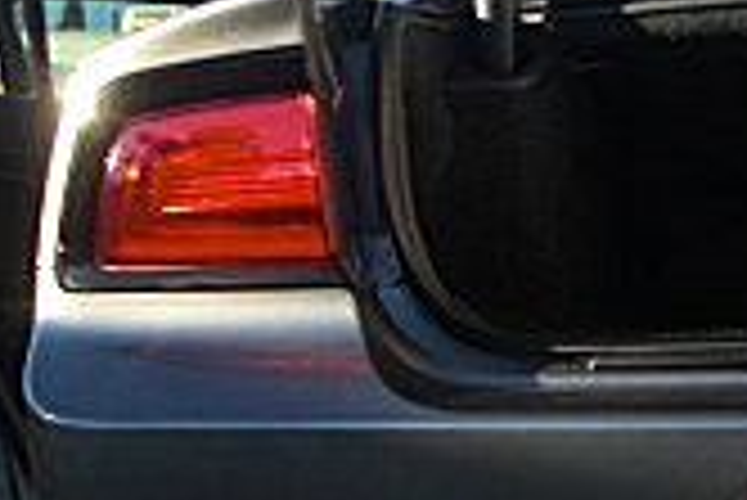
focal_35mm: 144
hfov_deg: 13.6
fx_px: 2991
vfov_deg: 9.5
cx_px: 1030
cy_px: 216
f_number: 2.8
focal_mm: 6.3
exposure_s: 1/160
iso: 50
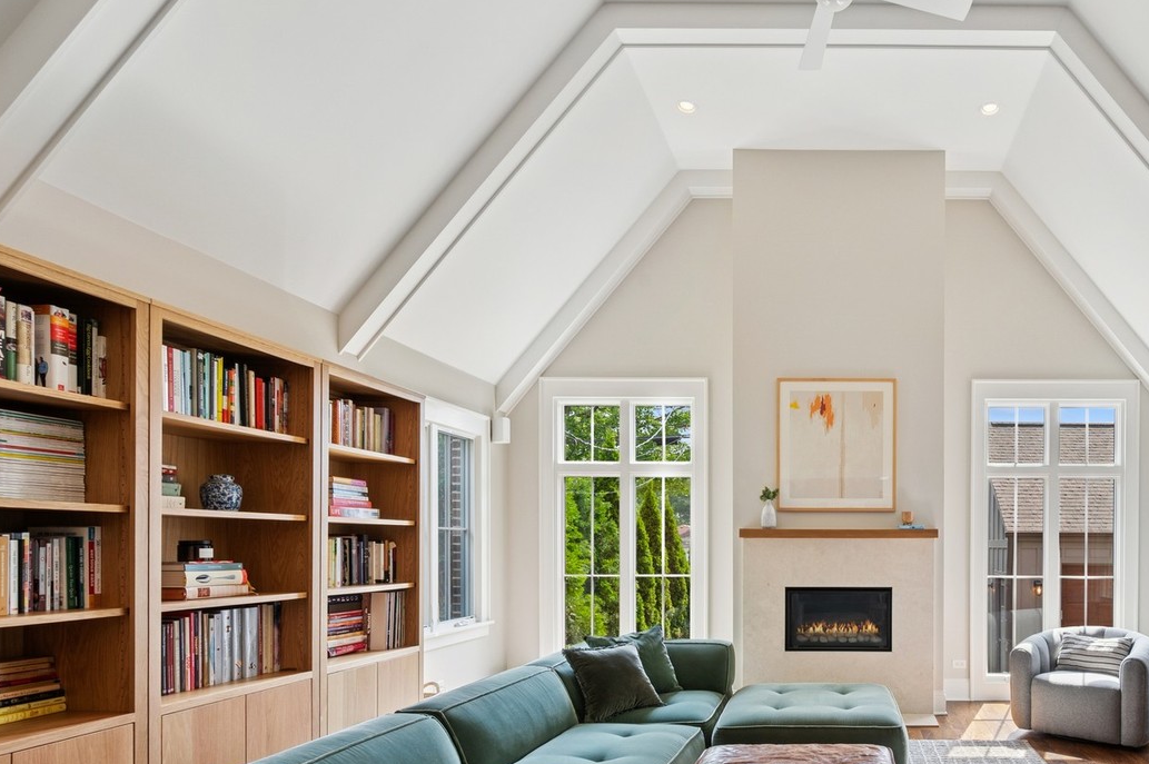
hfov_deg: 73.8
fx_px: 702
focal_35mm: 22
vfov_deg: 55.3
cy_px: 540
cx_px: 844
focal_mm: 14
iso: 200
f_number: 9.5
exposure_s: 1/10
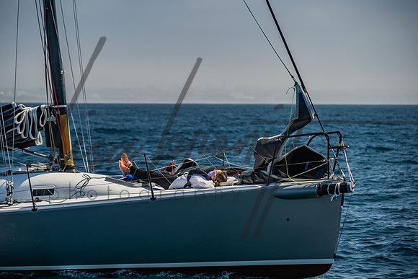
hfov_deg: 12.4
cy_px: 140
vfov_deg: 8.3
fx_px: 1918
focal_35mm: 165
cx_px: 209
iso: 160
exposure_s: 1/640
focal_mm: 160
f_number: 6.3
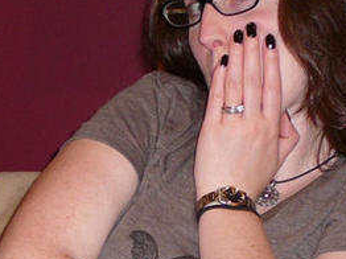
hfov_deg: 14.1
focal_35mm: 137
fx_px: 1368
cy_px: 119
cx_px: -18
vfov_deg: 10.8
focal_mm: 6.7
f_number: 3.2
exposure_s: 1/30
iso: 125
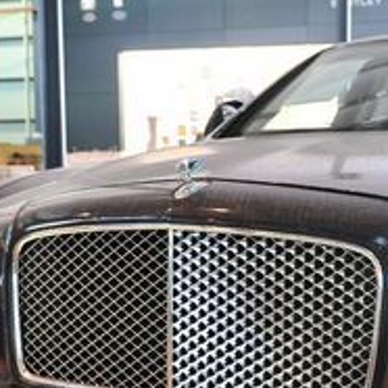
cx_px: 328
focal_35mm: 82
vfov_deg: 20.8
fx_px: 1040
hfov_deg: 20.8
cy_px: 337
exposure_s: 1/30
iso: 1250
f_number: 4.5
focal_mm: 24
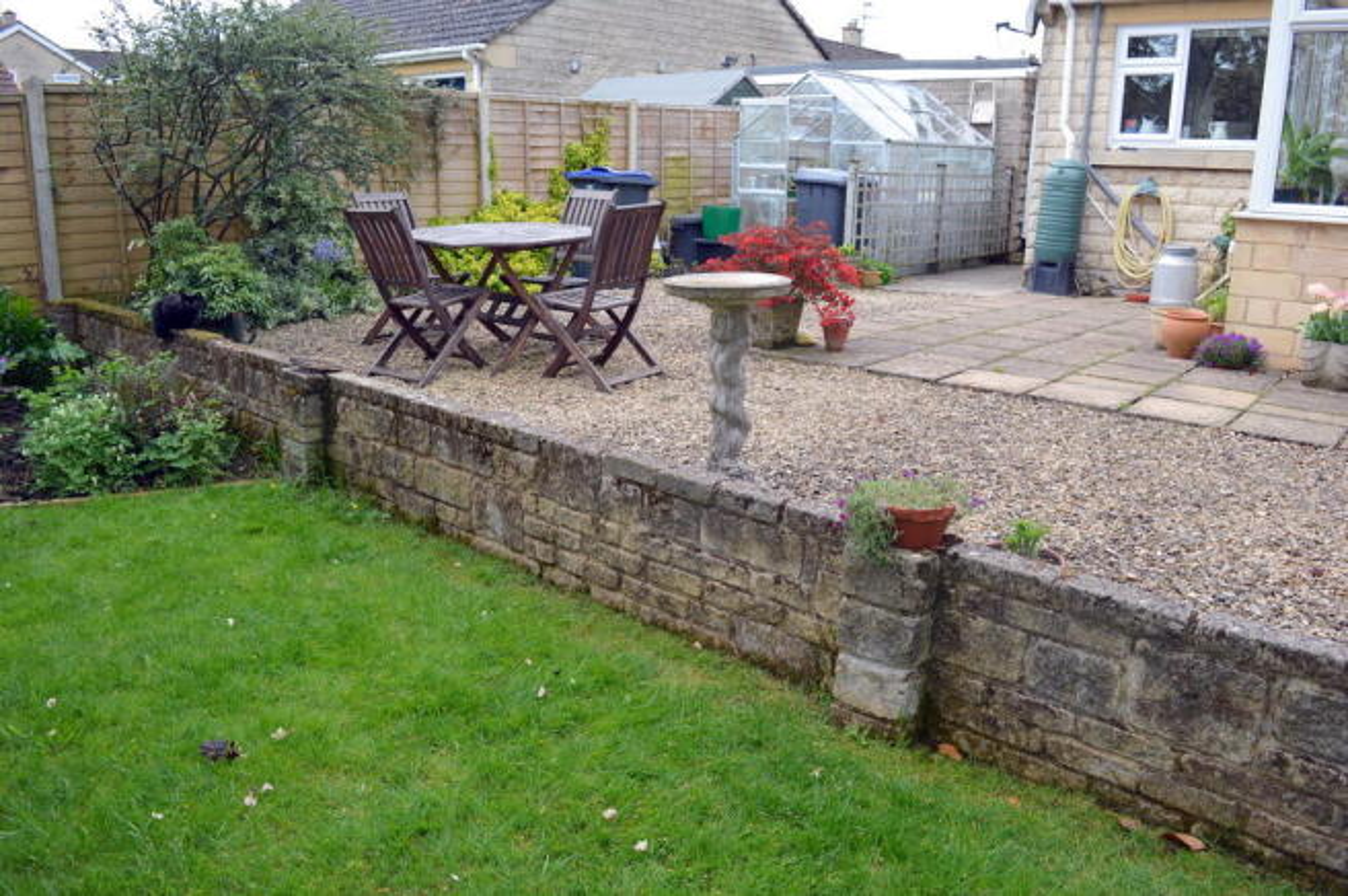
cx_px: 674
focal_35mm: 27
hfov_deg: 67.4
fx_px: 1010
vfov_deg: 47.8
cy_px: 448
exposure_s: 1/125
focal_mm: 18
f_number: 5.6
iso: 100
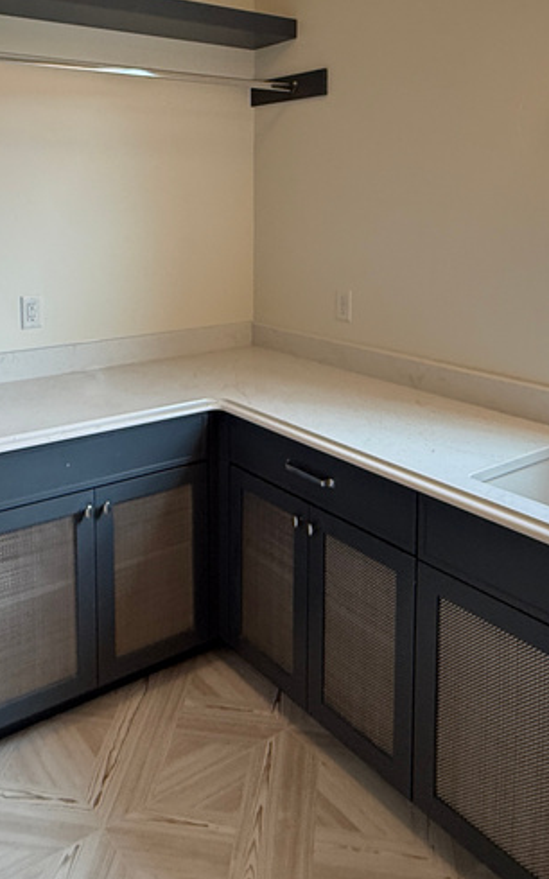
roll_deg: +1.0
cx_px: 221
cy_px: 253
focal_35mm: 31
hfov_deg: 40.4
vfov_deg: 59.0
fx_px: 743
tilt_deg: -4.4
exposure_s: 1/120
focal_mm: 2.22
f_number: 2.2
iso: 160
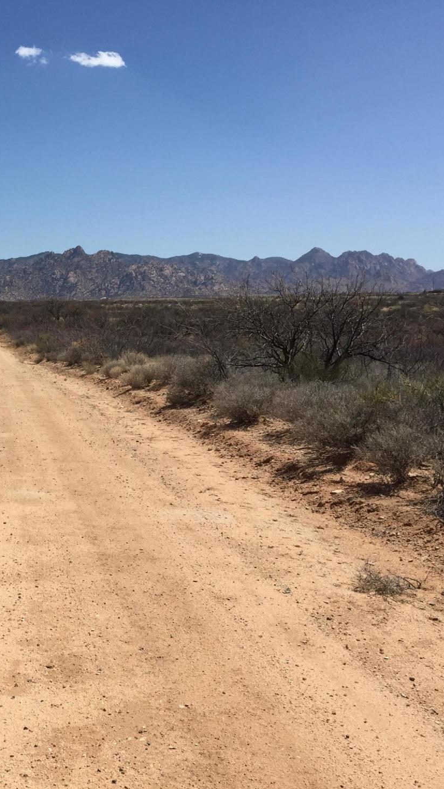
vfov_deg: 47.4
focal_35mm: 43
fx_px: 900
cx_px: -33
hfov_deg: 25.8
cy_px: 390
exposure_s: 1/3300
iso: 32
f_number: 2.2
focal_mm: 4.15
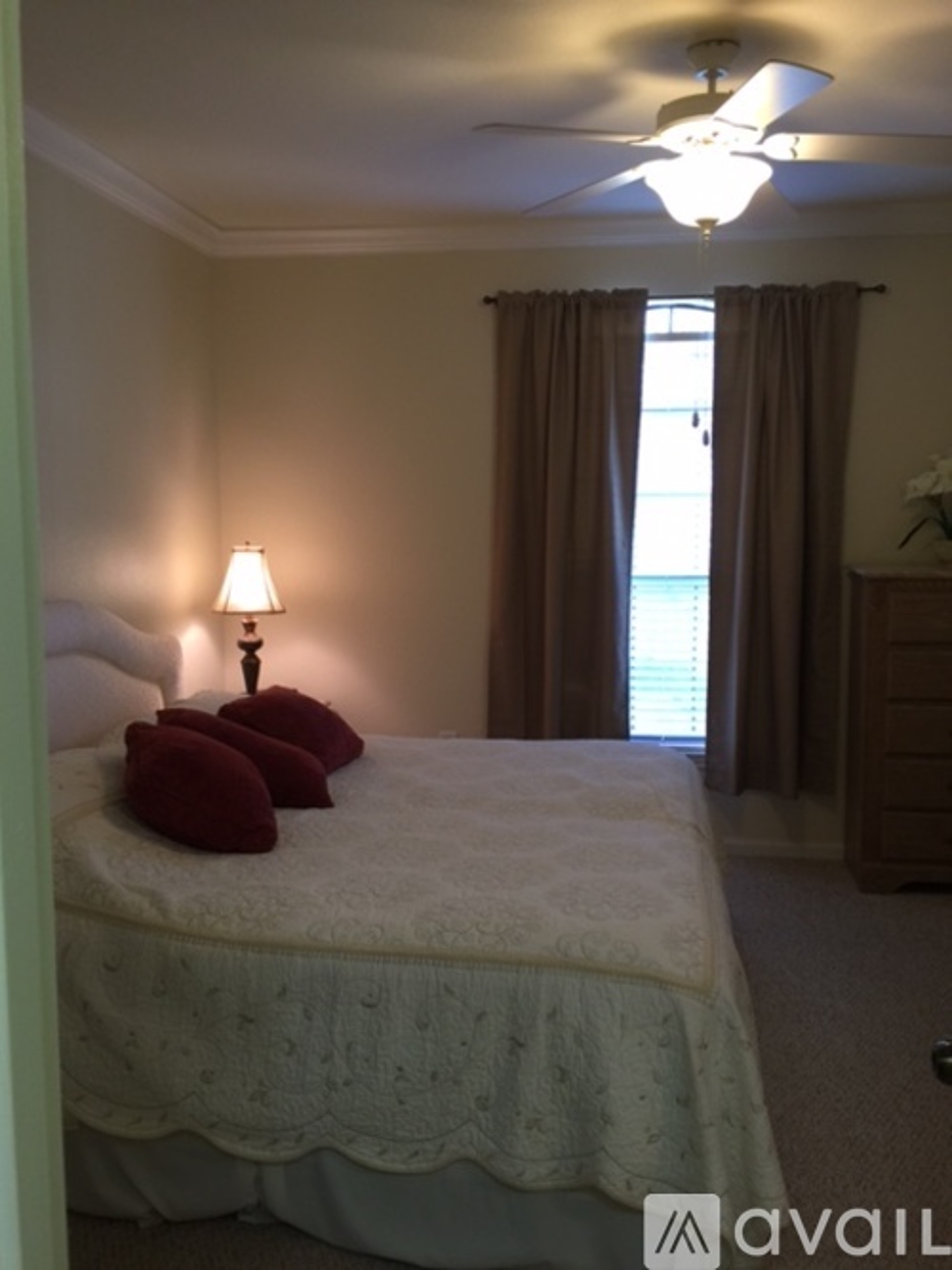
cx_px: 476
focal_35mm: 29
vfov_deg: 61.7
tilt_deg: -6.1
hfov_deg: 48.2
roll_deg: -0.1
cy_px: 635
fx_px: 1064
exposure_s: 1/15
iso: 40
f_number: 2.2
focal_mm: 4.15
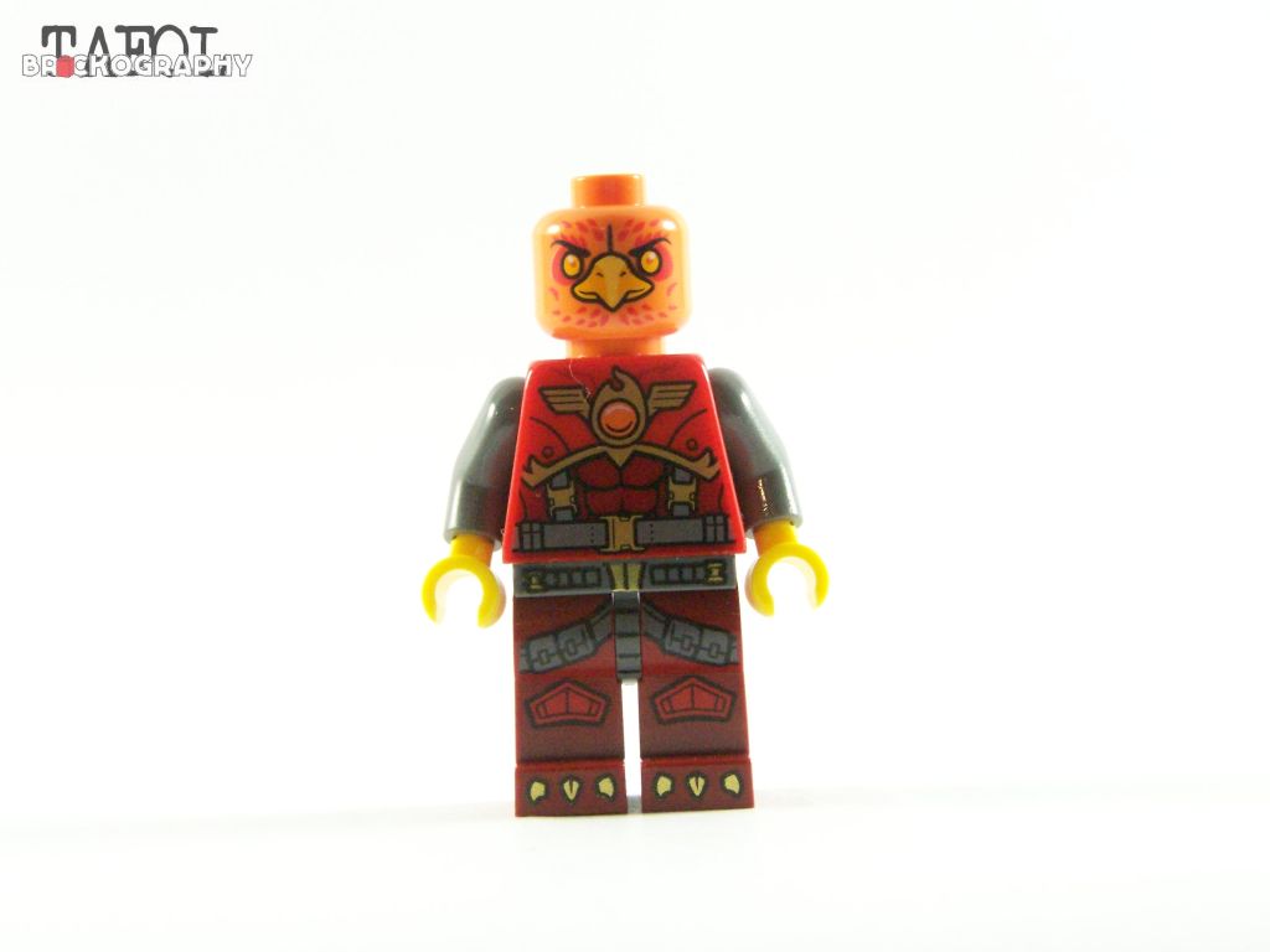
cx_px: 635
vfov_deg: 15.7
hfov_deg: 20.9
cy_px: 476
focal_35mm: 94
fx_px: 3449
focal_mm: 15.6
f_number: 4
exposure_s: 1/60
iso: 400
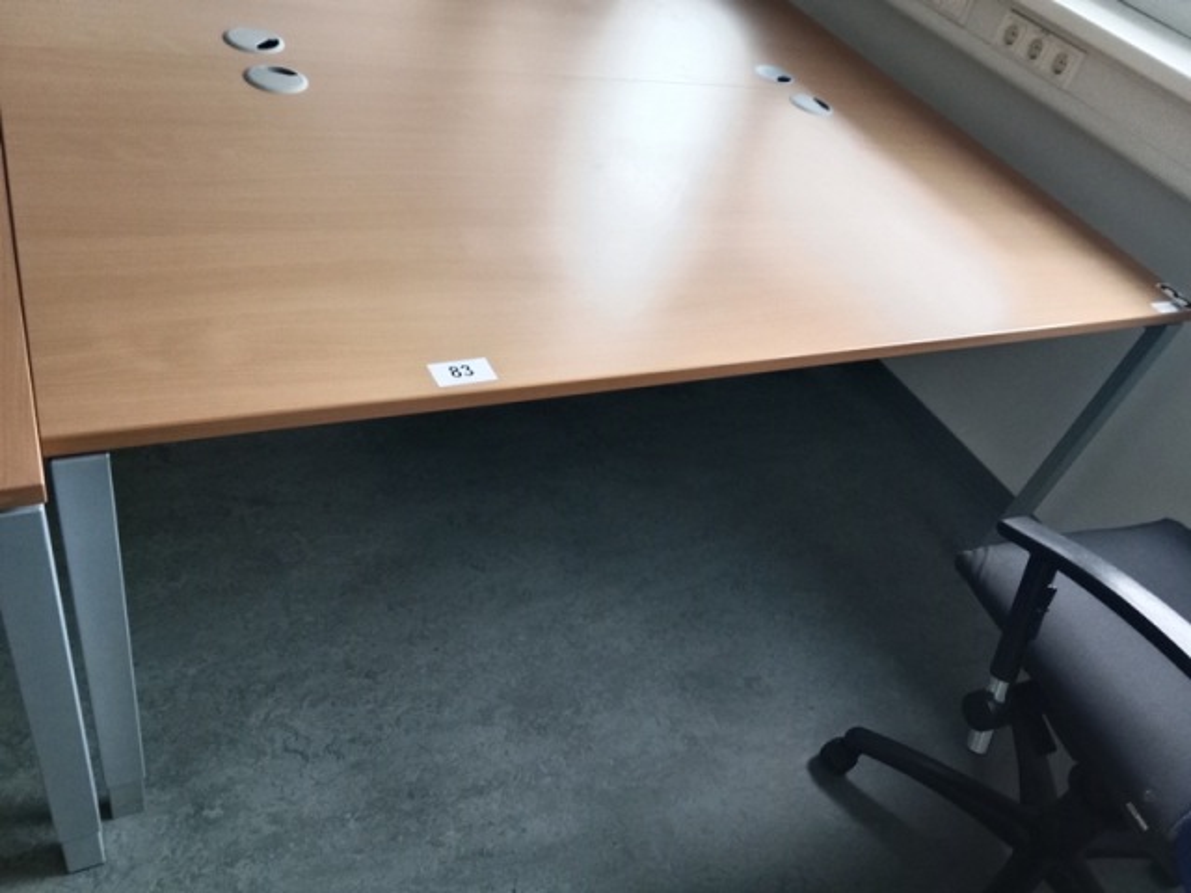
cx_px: 596
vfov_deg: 51.4
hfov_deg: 65.3
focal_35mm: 27
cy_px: 446
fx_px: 929
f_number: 2.2
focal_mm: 3.65
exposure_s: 1/33.3
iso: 481
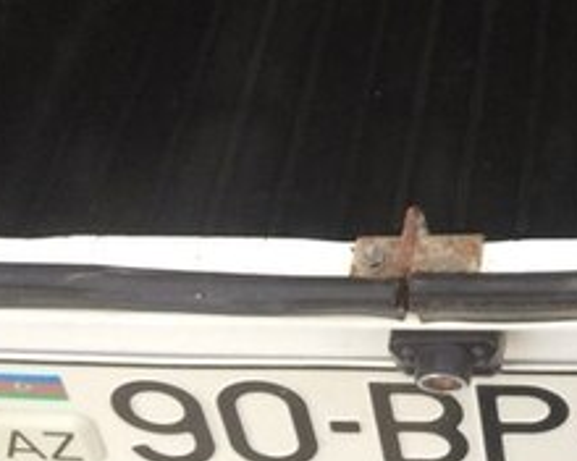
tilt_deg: -41.5
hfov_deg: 21.2
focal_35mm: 85
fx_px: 1452
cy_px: -158
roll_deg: +2.8
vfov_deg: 16.9
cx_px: 661
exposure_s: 1/33
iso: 50
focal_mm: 4.15
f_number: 2.2
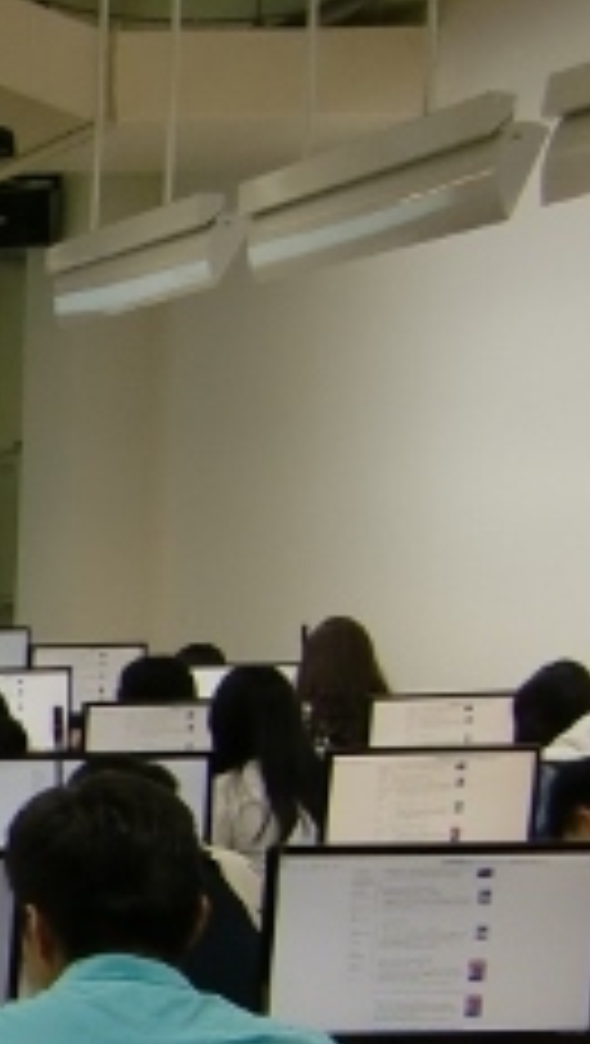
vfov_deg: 24.7
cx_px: -815
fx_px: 2329
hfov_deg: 11.8
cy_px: 909
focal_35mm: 84
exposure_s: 1/60
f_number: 2.6
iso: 100
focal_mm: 4.9
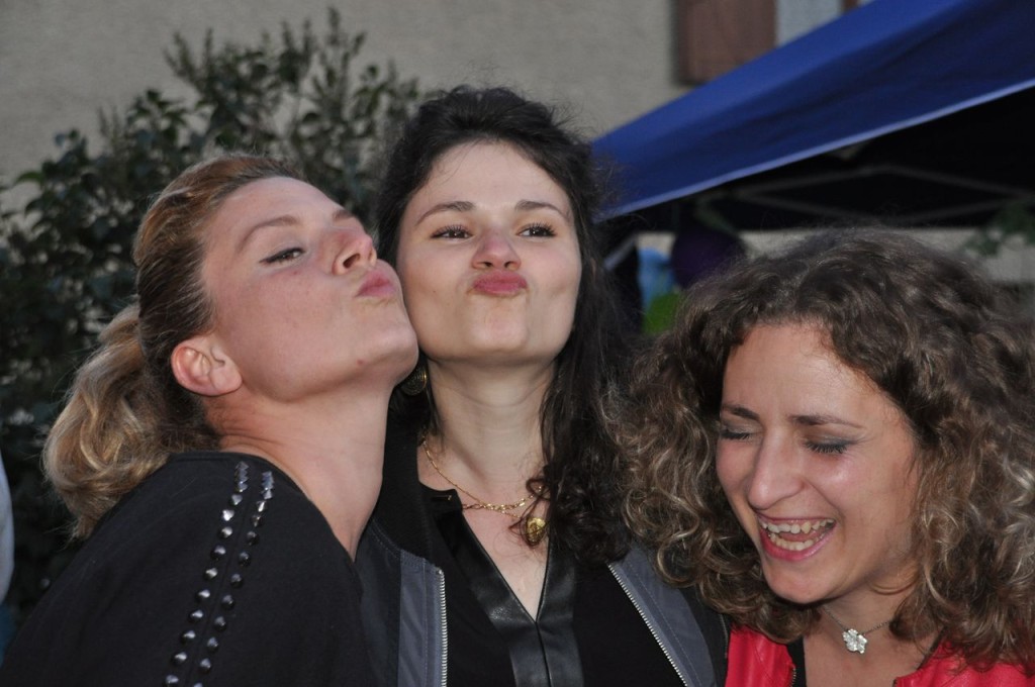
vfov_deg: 15.1
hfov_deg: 22.6
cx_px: 518
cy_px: 344
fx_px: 2584
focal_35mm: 90
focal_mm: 60
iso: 800
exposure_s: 1/60
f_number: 5
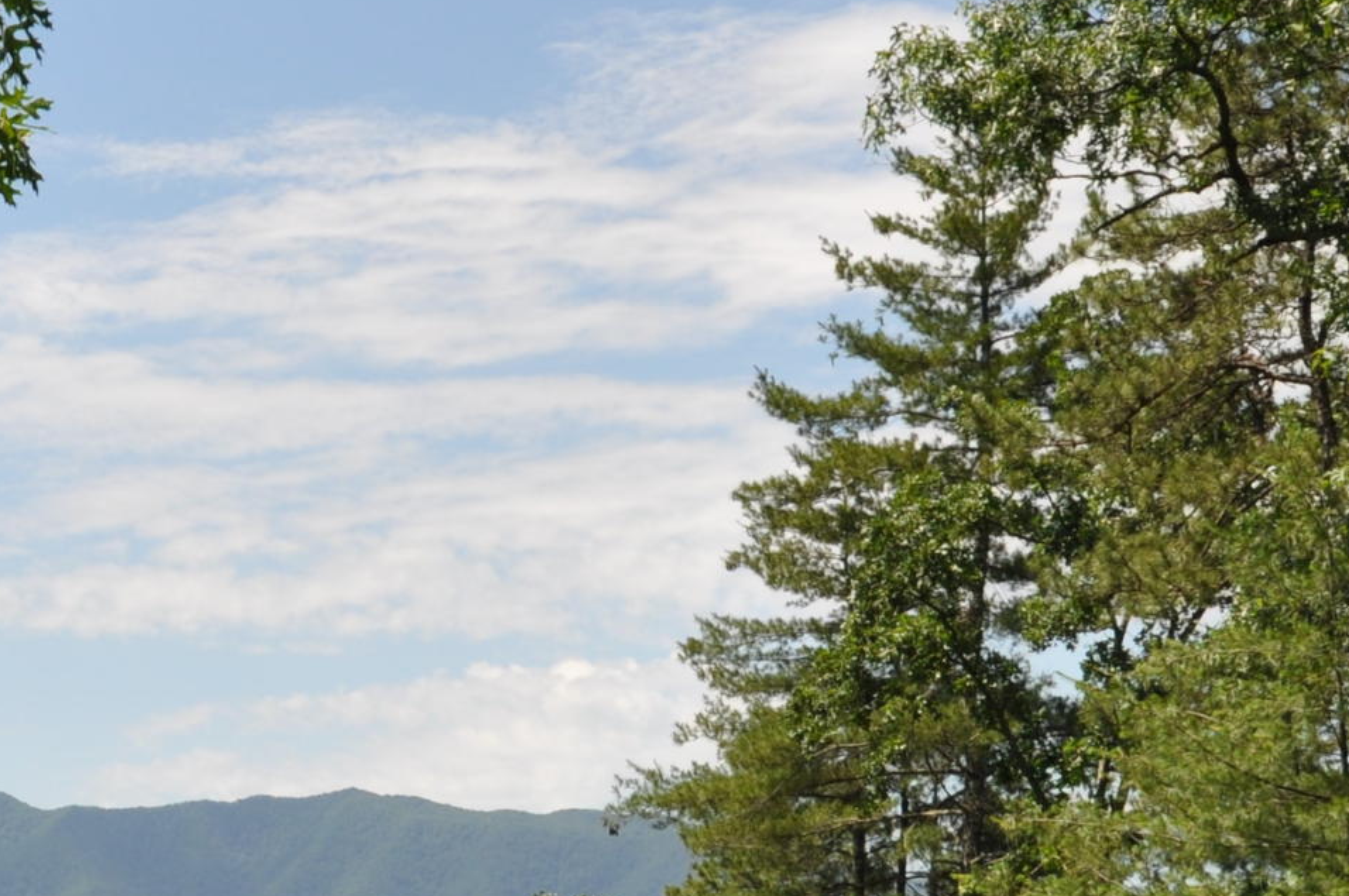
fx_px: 4229
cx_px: 32
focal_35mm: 113
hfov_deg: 17.7
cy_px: 989
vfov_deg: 11.9
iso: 200
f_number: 8
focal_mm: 24
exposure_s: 1/250
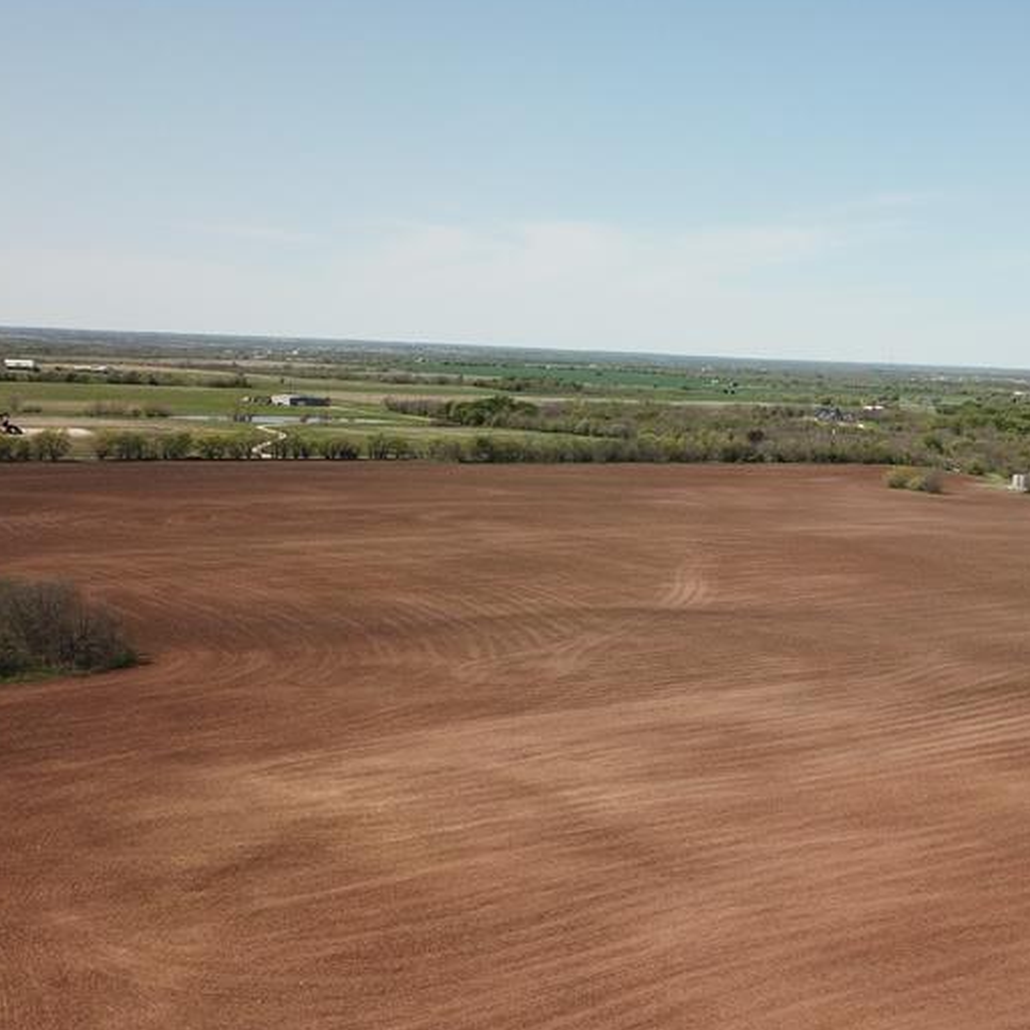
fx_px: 1549
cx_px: 847
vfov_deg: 36.8
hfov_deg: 35.4
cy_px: 491
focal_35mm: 46
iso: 100
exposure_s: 1/1669
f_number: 2.2
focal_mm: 4.73
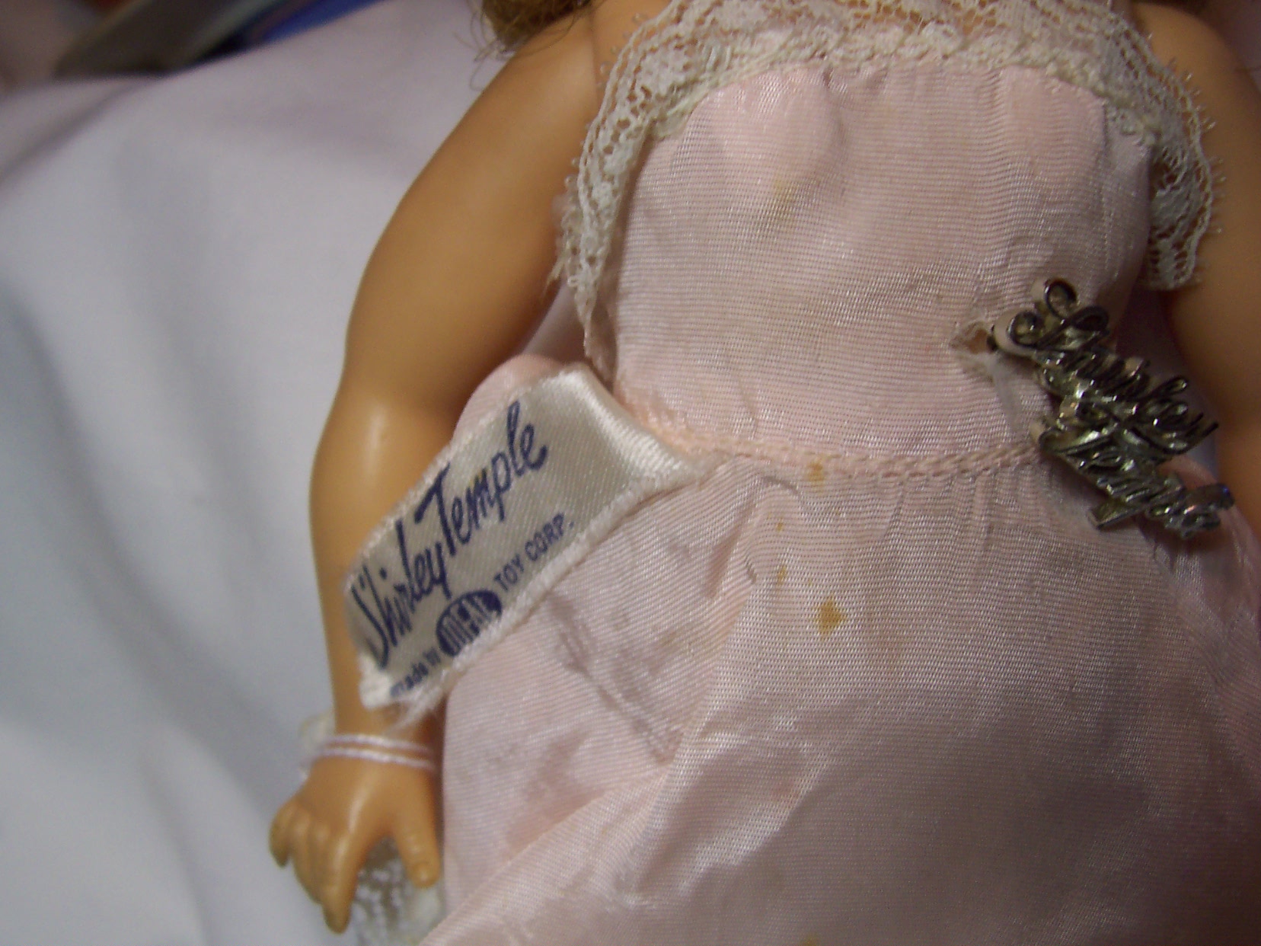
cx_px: 630
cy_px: 473
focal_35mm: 37
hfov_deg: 50.1
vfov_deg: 38.7
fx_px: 1348
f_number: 2.8
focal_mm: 5.6
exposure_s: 1/45
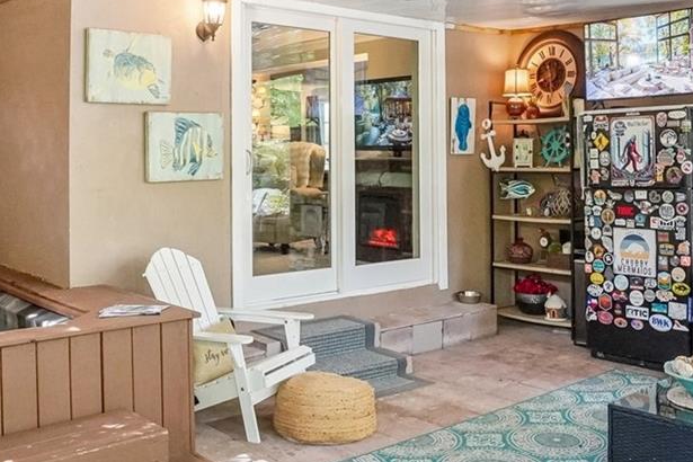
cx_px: 343
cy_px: 150
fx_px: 751
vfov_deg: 33.9
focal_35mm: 39
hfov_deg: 49.6
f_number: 8
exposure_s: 1/30
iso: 2000
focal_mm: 10
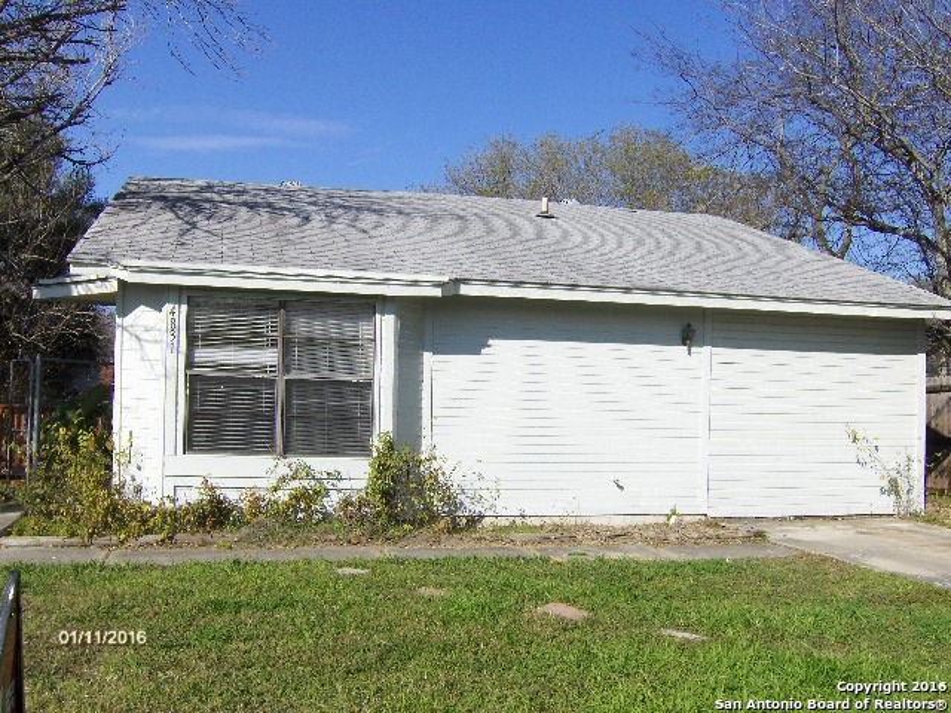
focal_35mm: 35
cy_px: 356
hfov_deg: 52.6
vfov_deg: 40.7
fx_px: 962
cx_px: 476
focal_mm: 7.5
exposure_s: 1/518
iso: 100
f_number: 6.9
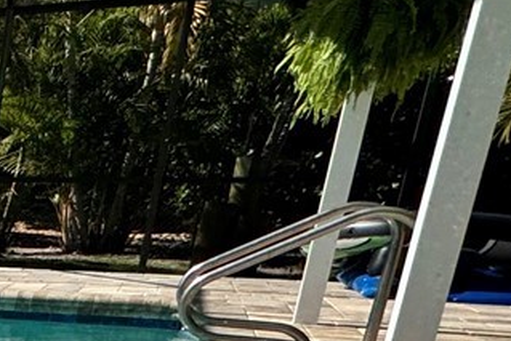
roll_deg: +0.8
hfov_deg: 16.0
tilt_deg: -16.8
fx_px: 1037
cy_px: 456
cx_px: -657
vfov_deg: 17.4
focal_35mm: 73
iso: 50
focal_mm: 2.22
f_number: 2.2
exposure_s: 1/1420
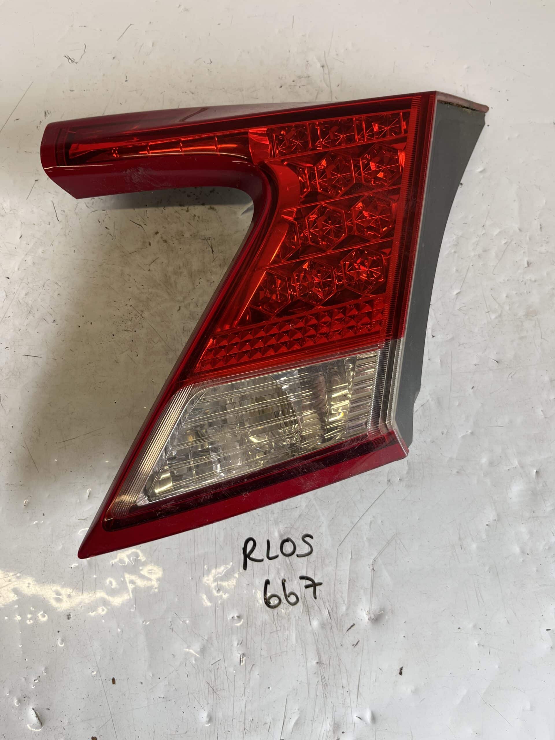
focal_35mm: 26
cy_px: 370
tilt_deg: -77.3
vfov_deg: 67.3
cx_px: 278
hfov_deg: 53.1
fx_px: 556
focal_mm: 5.1
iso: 32
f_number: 1.6
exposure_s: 1/102
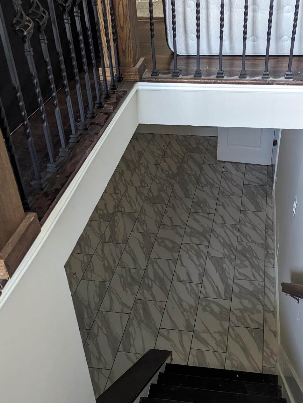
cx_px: 194
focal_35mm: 38
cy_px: 221
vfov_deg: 48.8
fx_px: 442
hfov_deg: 37.5
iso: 1039
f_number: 1.85
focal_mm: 6.81
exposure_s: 1/141
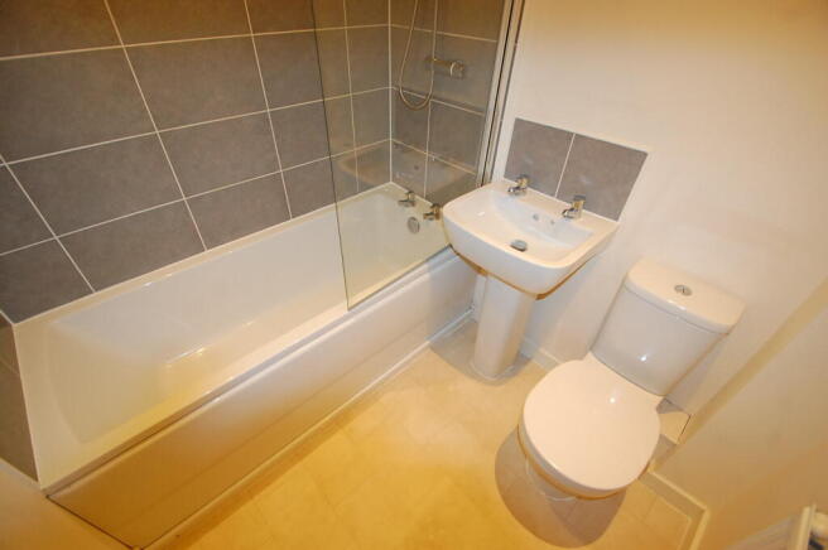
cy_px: 275
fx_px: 345
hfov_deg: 100.4
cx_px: 414
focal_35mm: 15
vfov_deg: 77.2
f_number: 4
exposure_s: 1/100
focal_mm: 10
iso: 1600
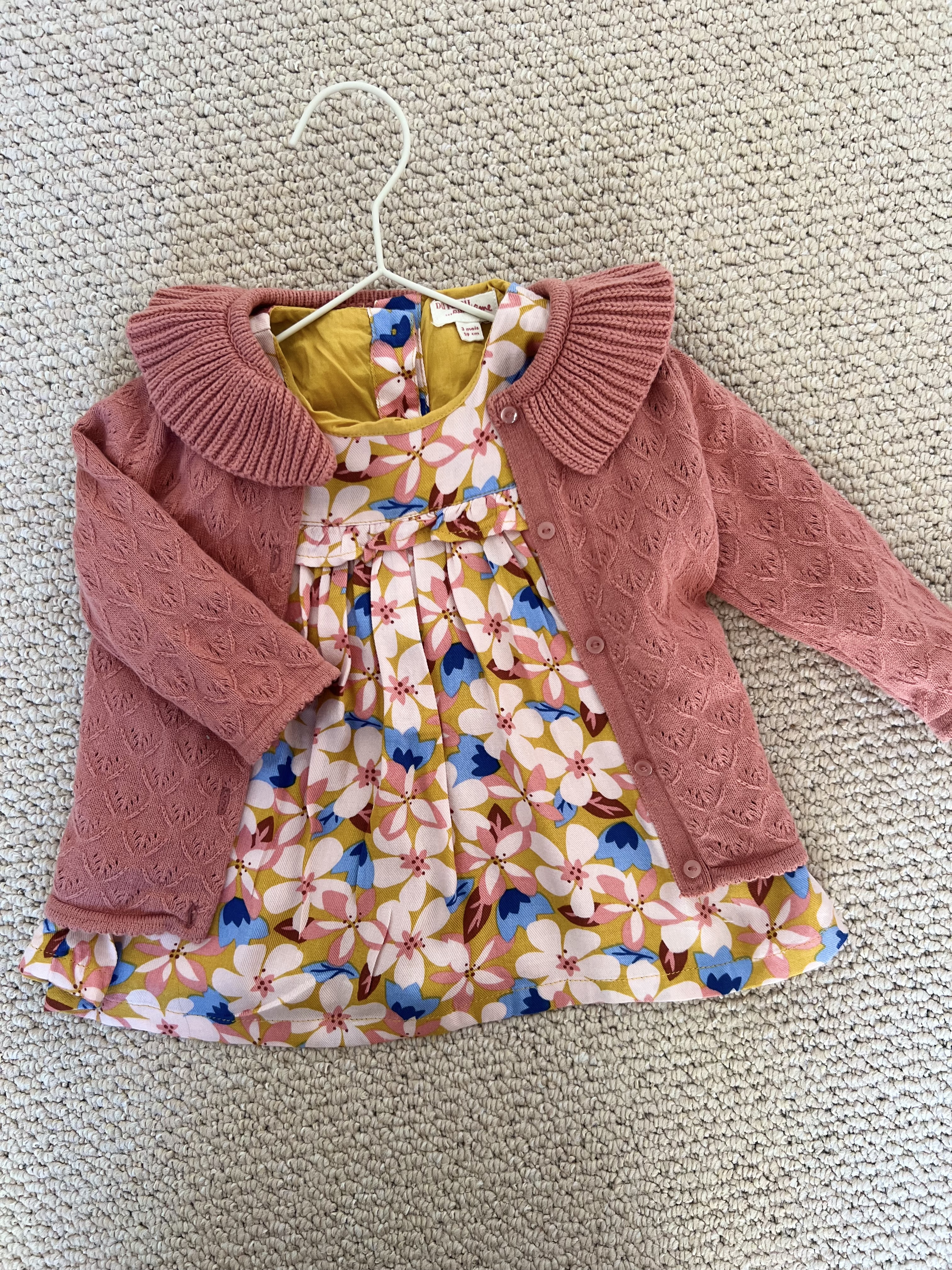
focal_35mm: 26
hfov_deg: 53.1
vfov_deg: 67.3
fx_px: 953
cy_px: 635
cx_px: 476
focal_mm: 5.7
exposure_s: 1/107
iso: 125
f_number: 1.5
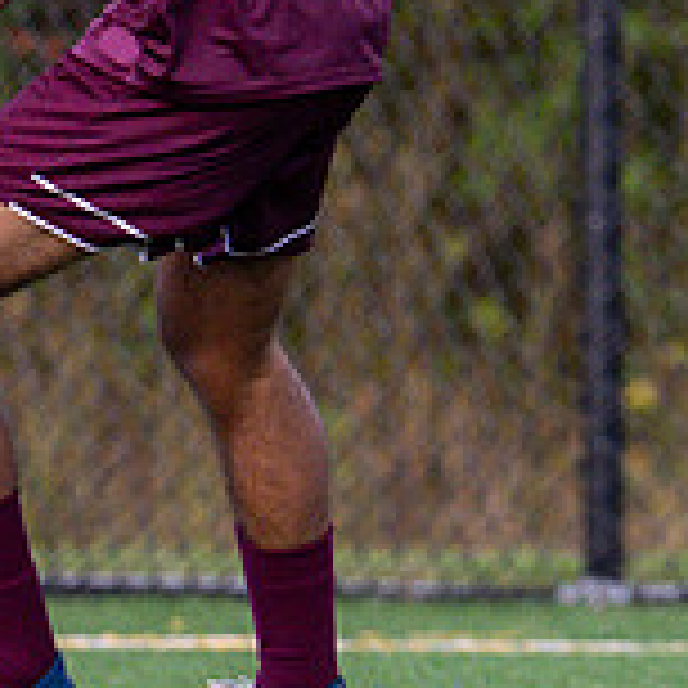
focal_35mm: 2340
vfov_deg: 0.7
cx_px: 961
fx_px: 52618
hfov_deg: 0.7
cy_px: 147
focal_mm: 400
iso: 2800
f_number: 4.5
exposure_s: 1/2500
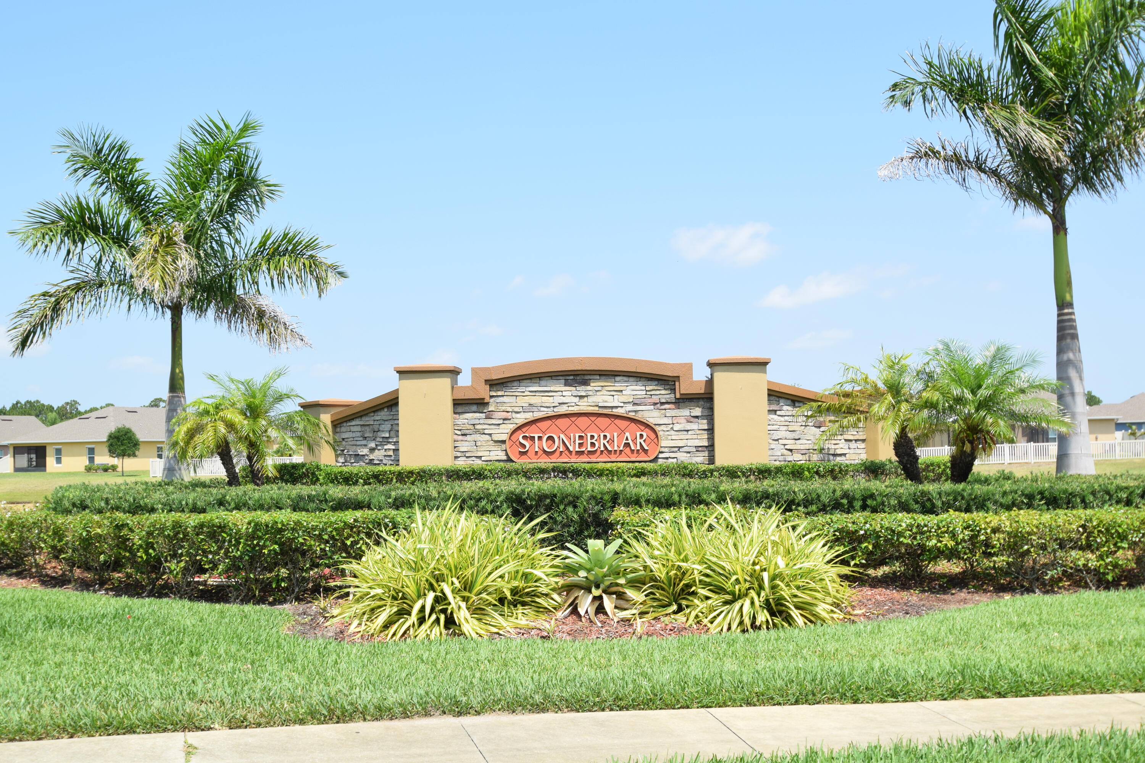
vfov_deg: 36.9
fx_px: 1145
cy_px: 382
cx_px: 572
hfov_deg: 53.1
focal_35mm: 36
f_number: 9
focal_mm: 24
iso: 200
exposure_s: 1/320
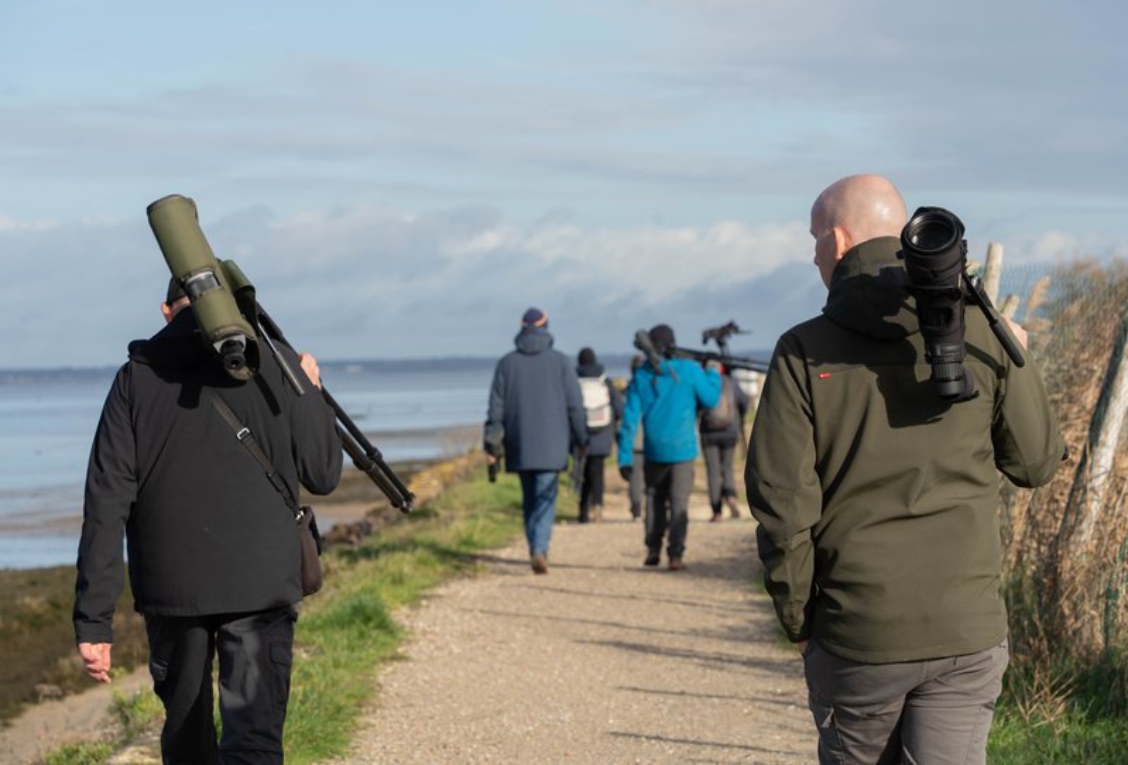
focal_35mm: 127
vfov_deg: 10.9
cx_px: 566
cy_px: 374
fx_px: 4011
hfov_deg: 16.0
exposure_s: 1/200
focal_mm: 123
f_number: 8
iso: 100
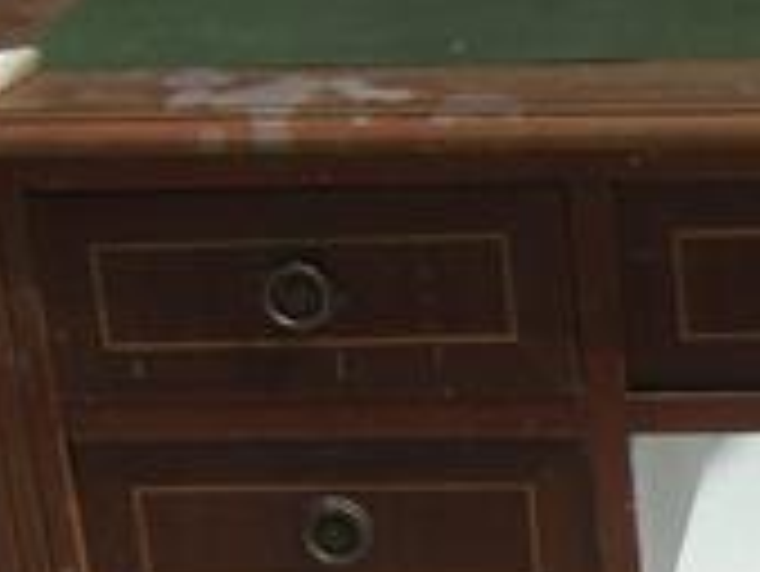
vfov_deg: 10.2
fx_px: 3164
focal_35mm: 144
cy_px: 563
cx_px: 1091
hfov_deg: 13.1
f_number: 4.3
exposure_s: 1/1250
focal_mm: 6.2
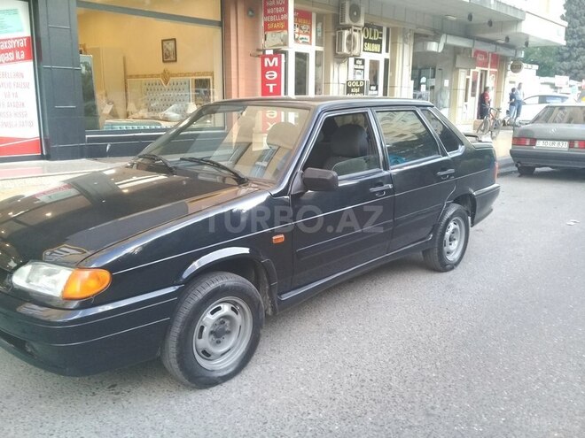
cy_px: 219
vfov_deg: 45.4
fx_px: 524
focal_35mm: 31
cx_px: 292
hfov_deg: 58.4
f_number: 2.2
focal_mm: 3.3
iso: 64
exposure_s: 1/50
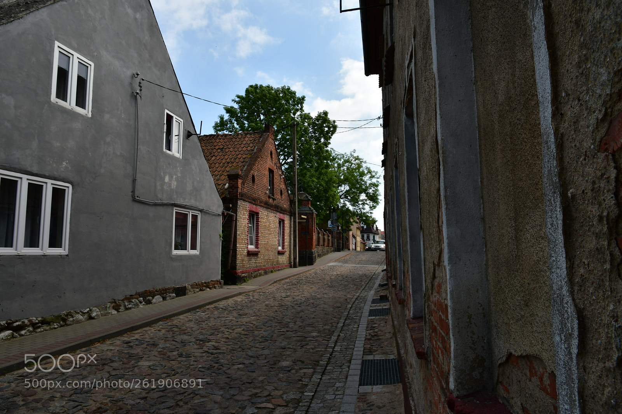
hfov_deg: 73.8
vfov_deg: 53.1
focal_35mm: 24
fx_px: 415
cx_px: 311
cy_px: 207
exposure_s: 1/160
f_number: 11
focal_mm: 16
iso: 100
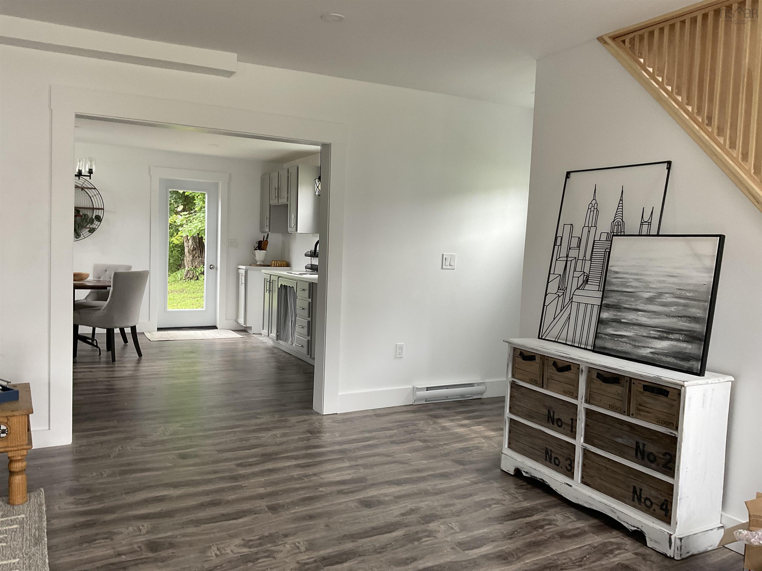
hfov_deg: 61.7
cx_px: 381
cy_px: 286
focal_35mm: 29
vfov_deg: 48.2
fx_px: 638
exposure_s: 1/120
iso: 64
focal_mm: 3
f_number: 1.8
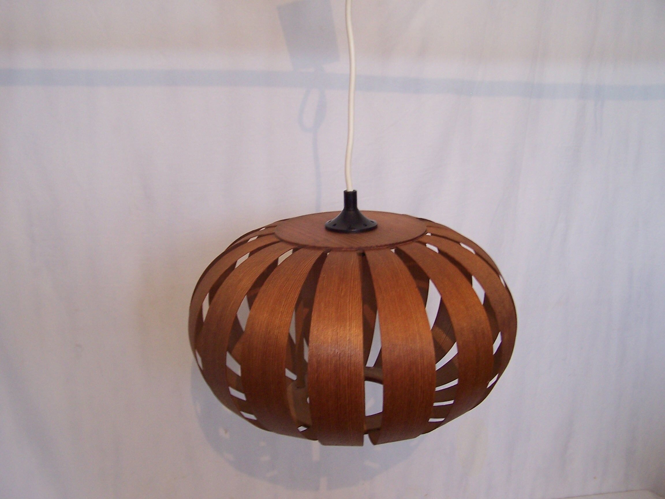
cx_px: 332
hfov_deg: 49.0
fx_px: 730
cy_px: 250
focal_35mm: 38
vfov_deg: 37.7
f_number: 2.8
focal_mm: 6.3
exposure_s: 1/20
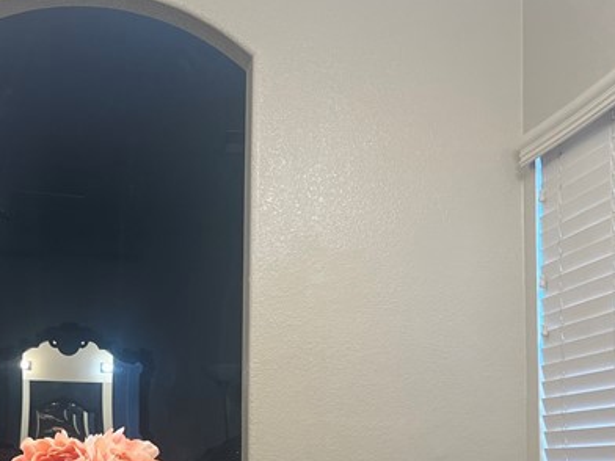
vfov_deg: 21.3
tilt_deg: +5.4
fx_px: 1208
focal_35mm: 68
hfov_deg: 27.4
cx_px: 50
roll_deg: -1.4
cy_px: 373
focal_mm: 5.7
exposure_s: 1/120
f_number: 1.5
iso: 100
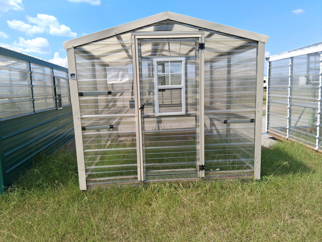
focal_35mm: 26
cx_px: 161
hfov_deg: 67.3
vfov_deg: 53.1
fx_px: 242
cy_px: 121
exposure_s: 1/487
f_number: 1.8
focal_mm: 3.98
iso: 25
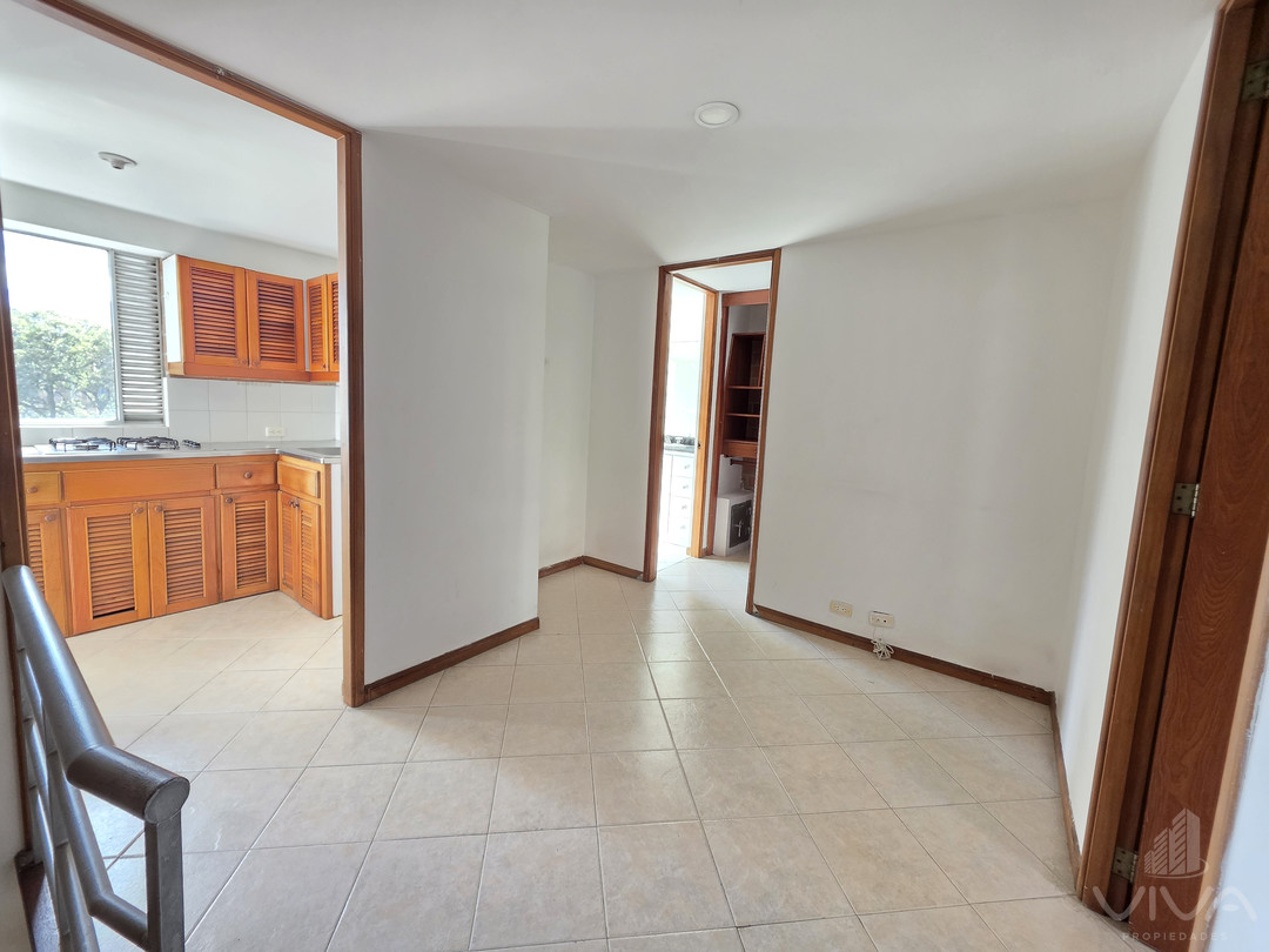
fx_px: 477
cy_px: 476
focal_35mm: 13
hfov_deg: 106.2
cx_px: 634
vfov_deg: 89.9
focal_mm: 2.2
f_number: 1.9
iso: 200
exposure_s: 1/120
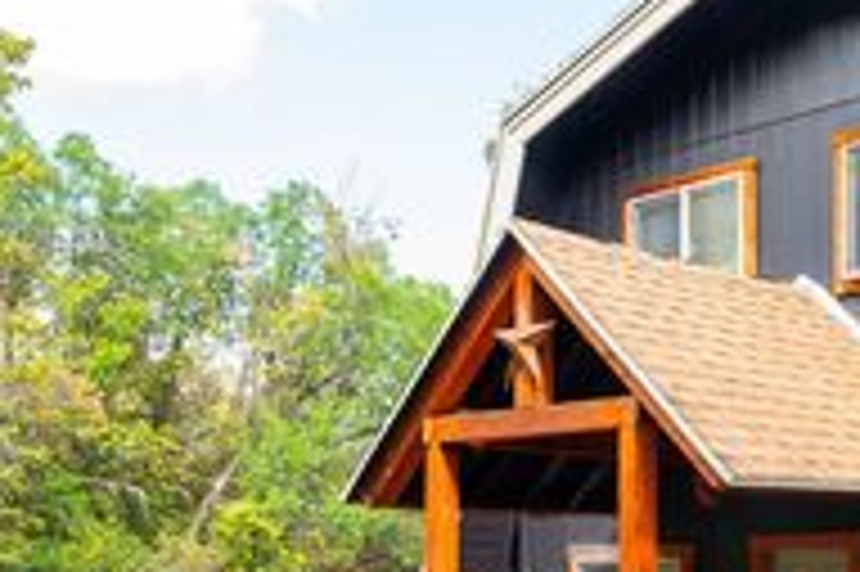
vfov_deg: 23.1
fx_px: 1360
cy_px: 513
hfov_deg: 31.8
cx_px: 901
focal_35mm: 57
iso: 500
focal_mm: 17
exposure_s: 1/200
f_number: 7.1
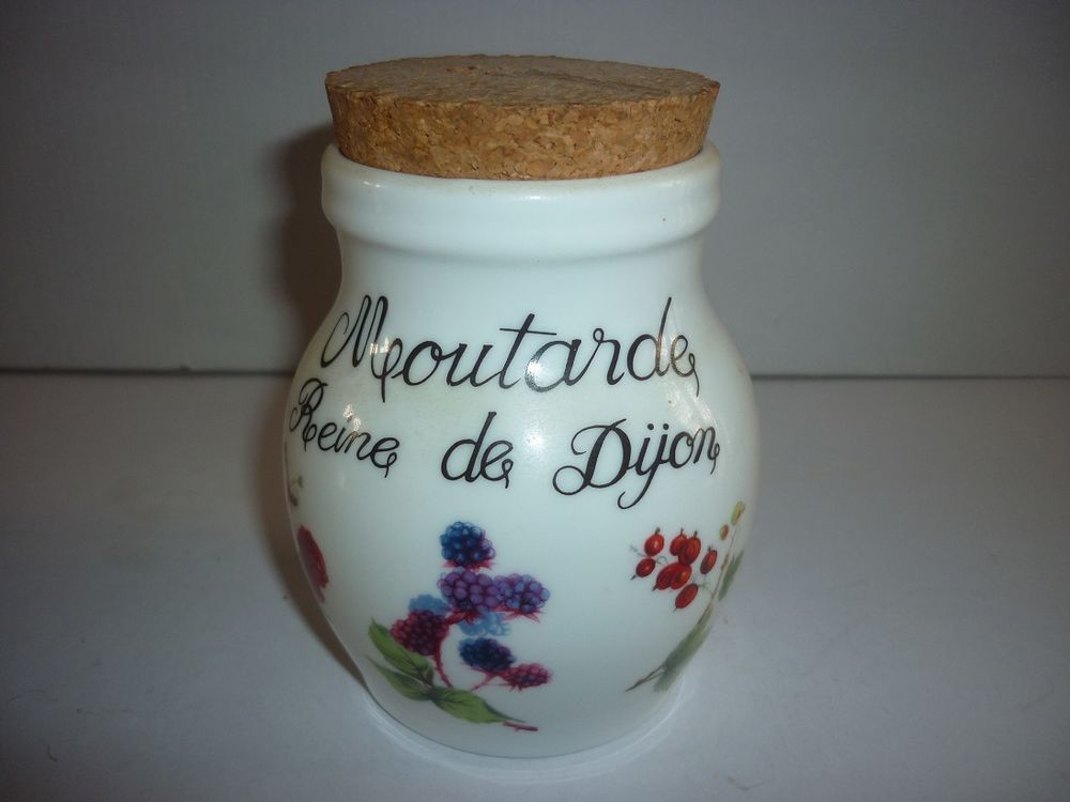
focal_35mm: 33
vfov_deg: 42.9
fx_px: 1020
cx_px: 535
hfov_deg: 55.4
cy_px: 401
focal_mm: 5.5
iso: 100
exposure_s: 1/30
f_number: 2.8
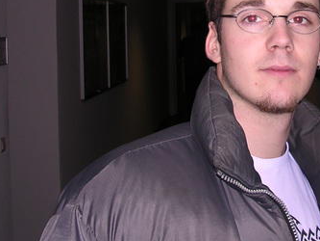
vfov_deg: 19.9
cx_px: 279
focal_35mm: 73
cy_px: 41
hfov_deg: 25.9
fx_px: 675
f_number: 2.8
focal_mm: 5.8
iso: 100
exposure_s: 1/60.1
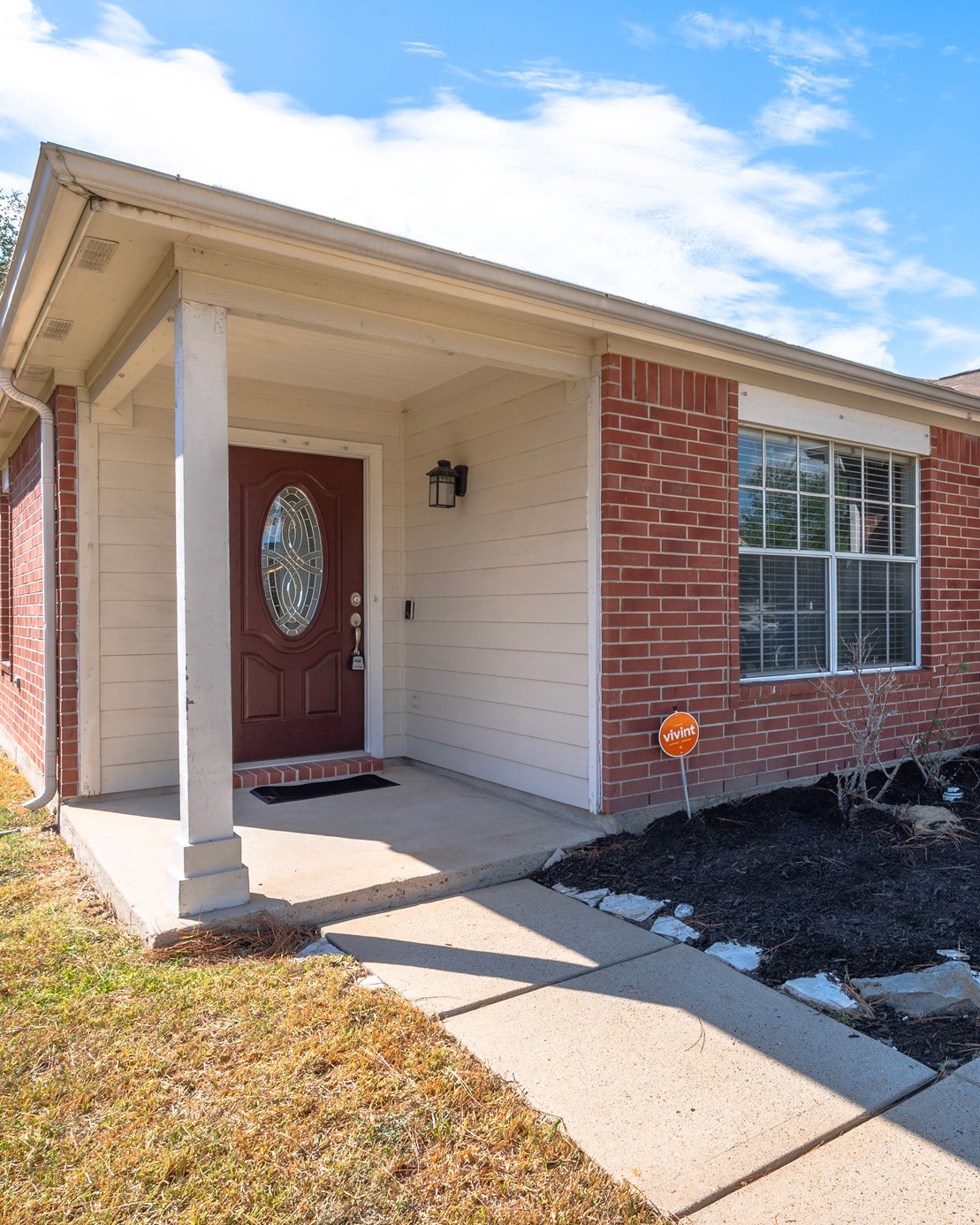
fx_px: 906
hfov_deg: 53.4
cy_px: 609
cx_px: 769
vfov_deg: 68.1
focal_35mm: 25
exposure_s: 1/80
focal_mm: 17
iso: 125
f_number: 14
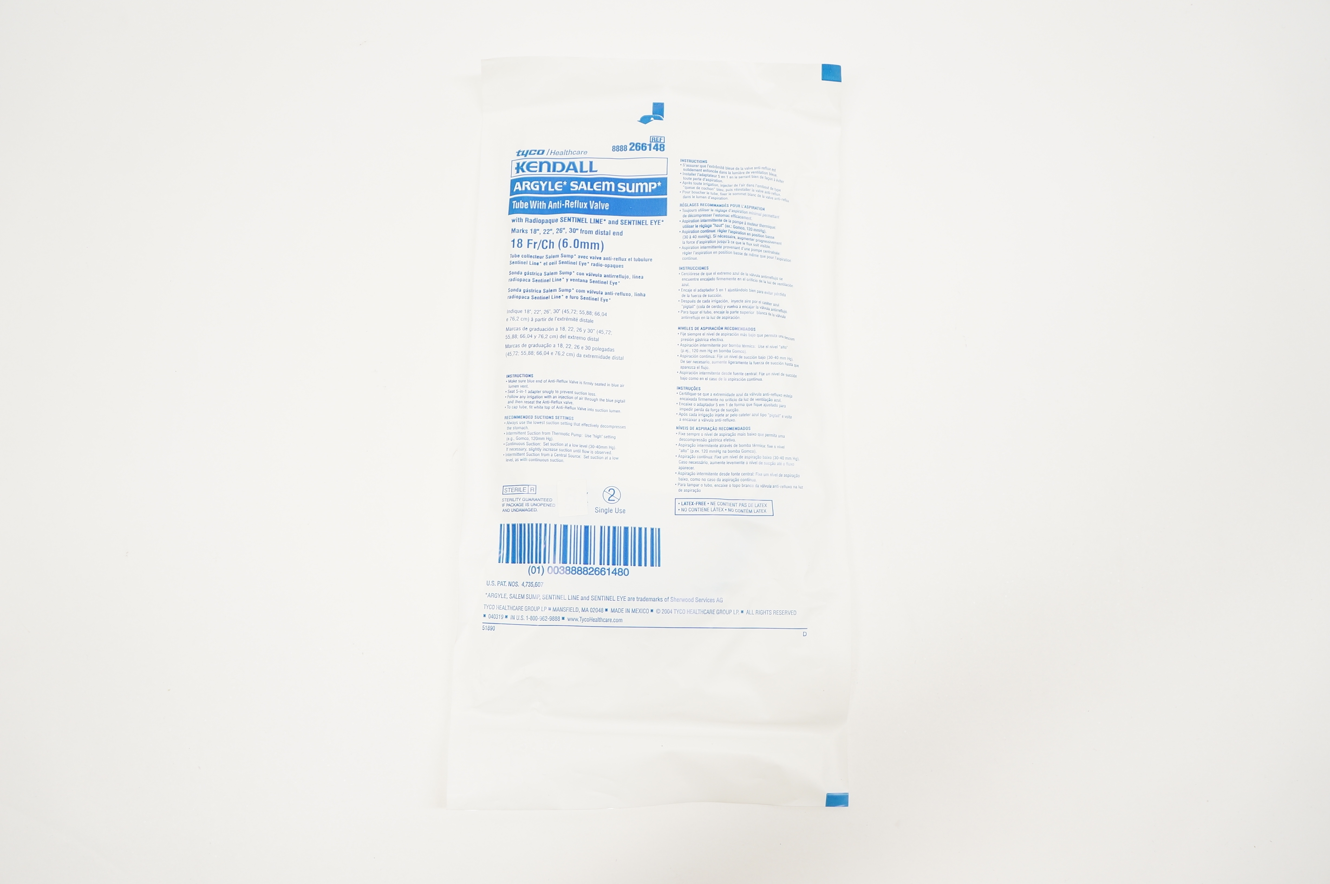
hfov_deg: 67.4
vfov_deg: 47.8
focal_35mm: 27
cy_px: 442
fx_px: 996
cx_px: 665
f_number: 5.6
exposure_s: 1/60
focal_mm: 18
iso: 400
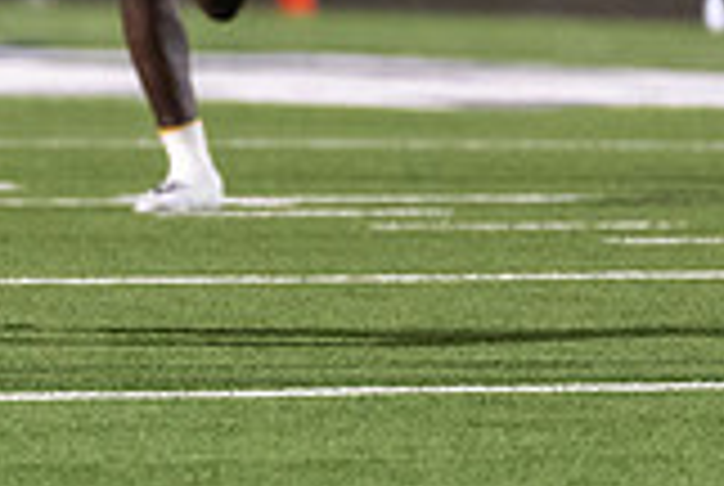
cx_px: -115
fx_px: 22626
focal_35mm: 1123
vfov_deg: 1.2
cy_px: -120
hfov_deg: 1.8
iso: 3200
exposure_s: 1/1250
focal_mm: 200
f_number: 2.8
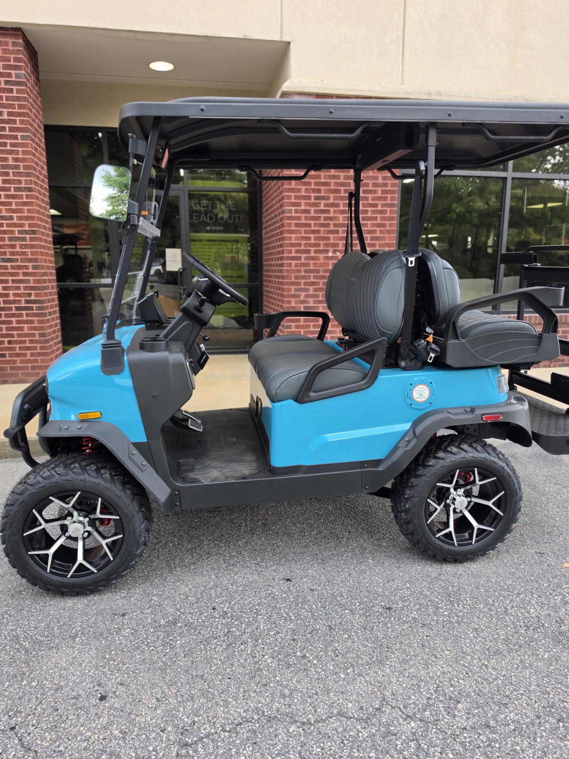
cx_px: 284
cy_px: 380
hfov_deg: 58.9
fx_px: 504
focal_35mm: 23
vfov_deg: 73.9
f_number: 1.4
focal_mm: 6.5
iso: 40
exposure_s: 1/180
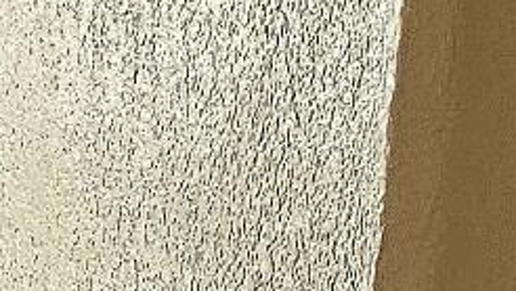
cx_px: -461
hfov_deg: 15.5
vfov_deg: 10.0
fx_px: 1575
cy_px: 532
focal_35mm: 115
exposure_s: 1/77.5
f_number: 2.2
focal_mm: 2.2
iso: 160
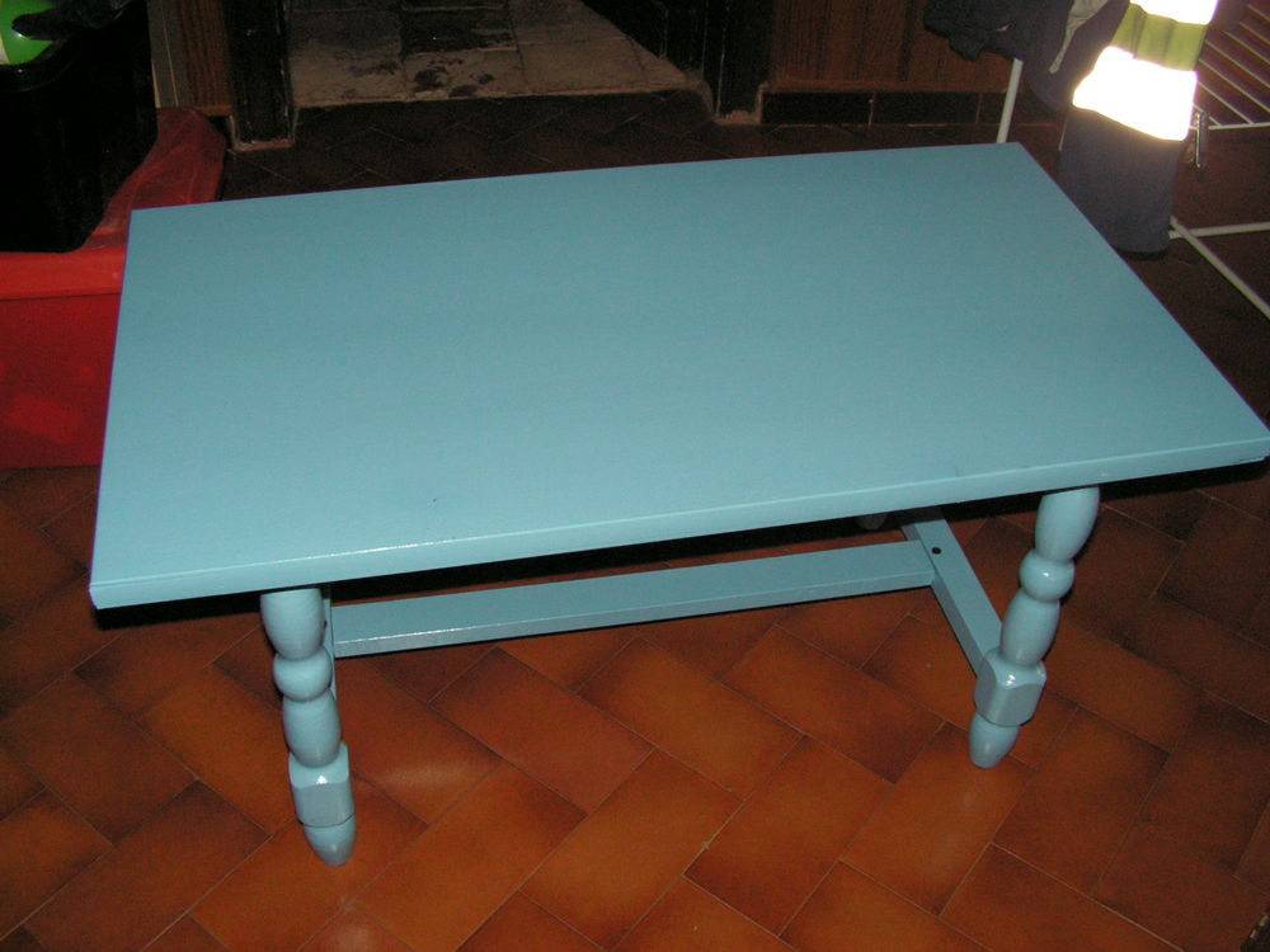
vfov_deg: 39.7
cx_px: 635
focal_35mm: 36
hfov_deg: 51.4
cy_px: 476
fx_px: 1321
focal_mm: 6
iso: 160
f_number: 3.2
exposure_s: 1/40
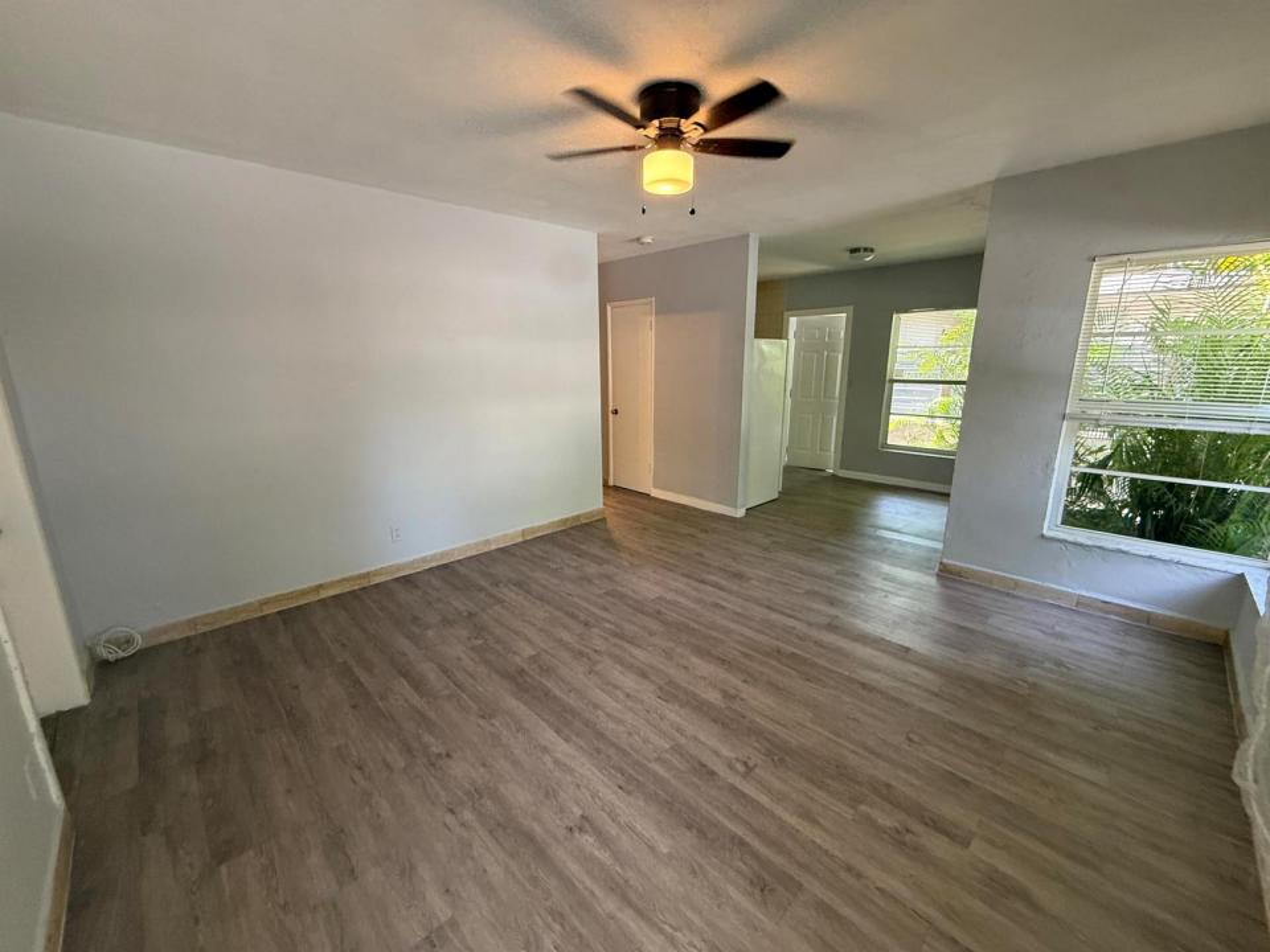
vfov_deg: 85.7
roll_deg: +0.4
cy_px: 476
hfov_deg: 102.1
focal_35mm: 14
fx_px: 514
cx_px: 635
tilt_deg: -11.1
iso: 400
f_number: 2.2
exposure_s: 1/89
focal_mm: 2.22
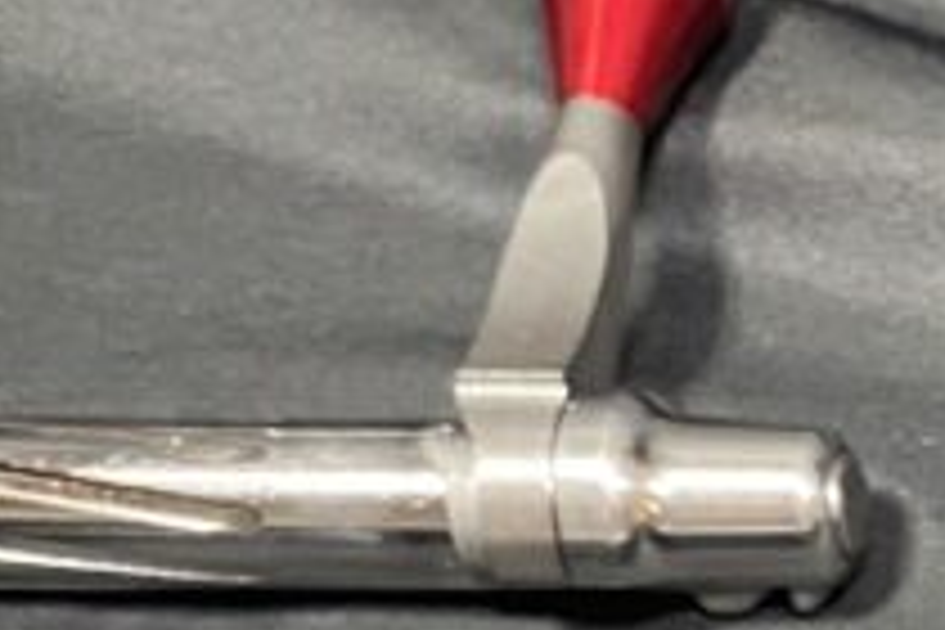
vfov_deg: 9.2
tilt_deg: -60.7
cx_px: 1930
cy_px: 1575
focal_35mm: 132
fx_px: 3465
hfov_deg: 13.2
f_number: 1.8
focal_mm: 4.25
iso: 320
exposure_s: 1/60
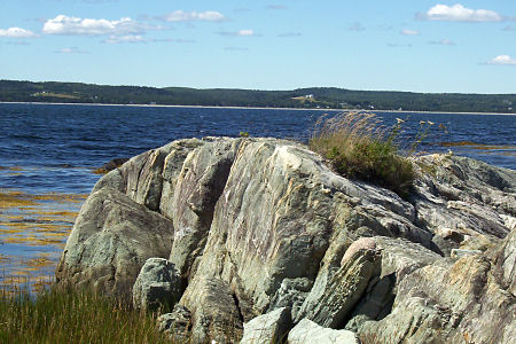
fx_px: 1433
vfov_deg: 13.7
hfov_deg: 20.4
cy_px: 172
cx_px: 258
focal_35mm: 100
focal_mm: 13.24
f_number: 7.68
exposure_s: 1/413
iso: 100
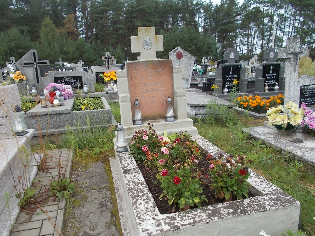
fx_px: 237
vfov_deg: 53.1
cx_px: 158
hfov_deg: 67.3
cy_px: 118
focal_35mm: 26
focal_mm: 4.6
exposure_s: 1/320
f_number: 3.2
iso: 80
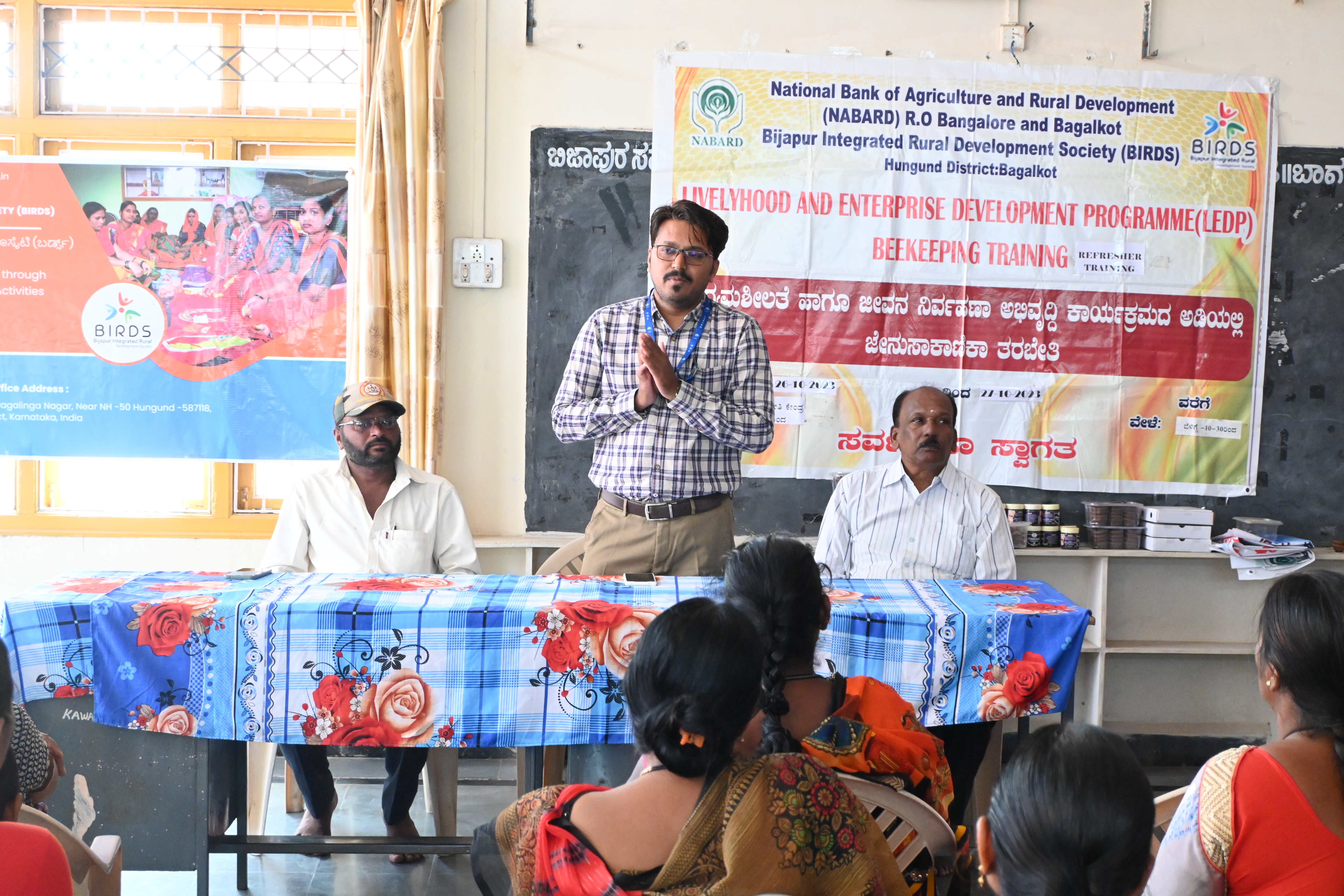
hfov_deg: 35.9
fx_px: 2072
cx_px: 672
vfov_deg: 24.4
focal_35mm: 56
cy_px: 448
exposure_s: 1/60
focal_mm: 37
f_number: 5.3
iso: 4000
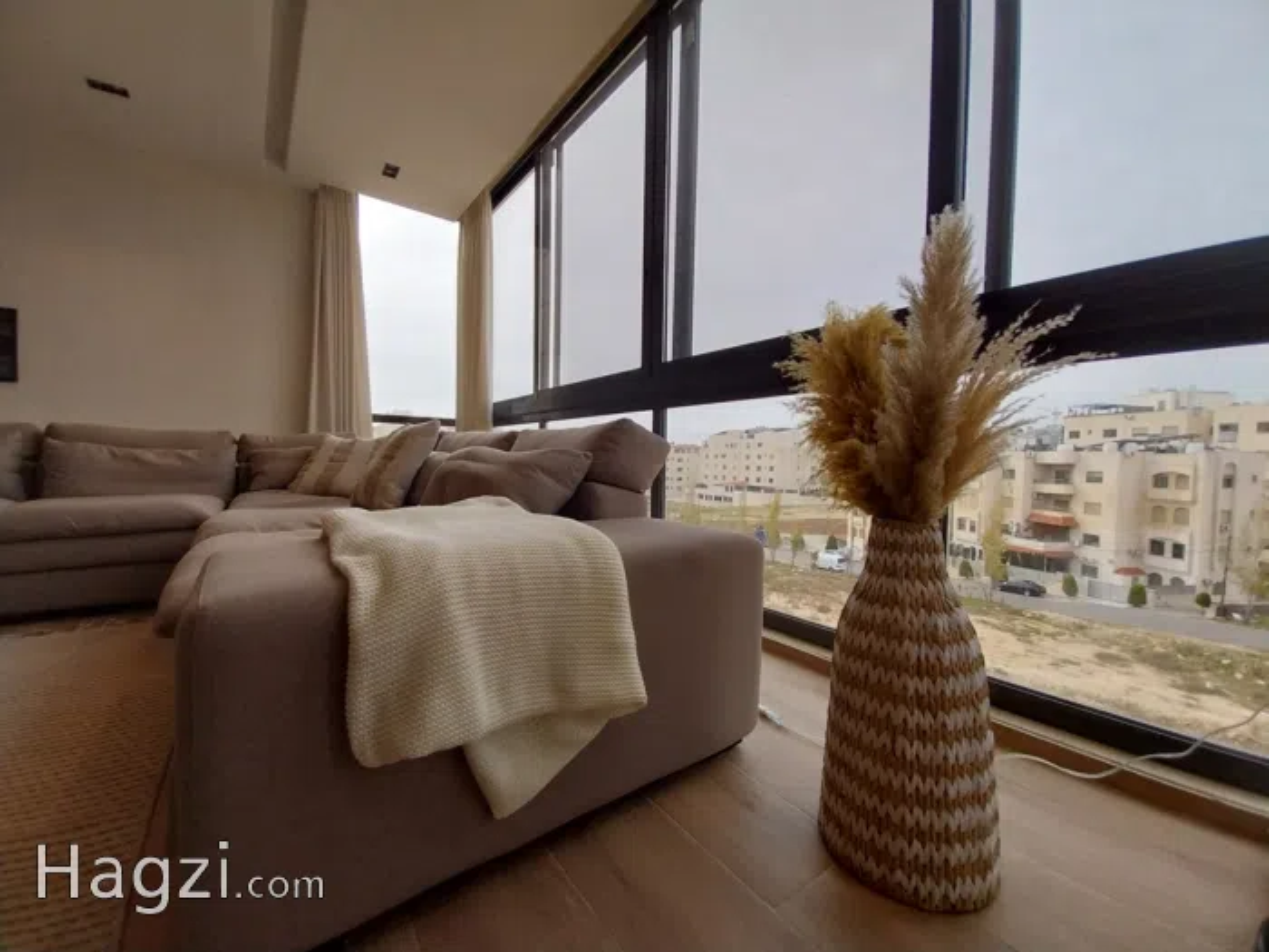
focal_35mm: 13
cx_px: 634
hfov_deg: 106.2
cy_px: 476
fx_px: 477
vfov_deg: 89.9
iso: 64
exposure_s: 1/560
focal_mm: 1.3
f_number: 2.2
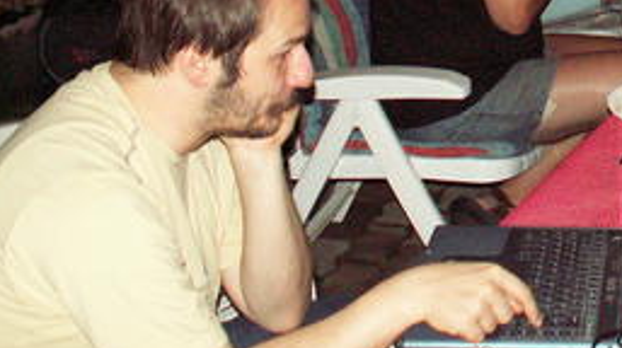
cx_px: 750
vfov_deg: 12.2
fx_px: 1565
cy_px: -140
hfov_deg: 20.9
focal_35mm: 95
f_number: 2.8
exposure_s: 1/40
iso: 160
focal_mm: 5.86
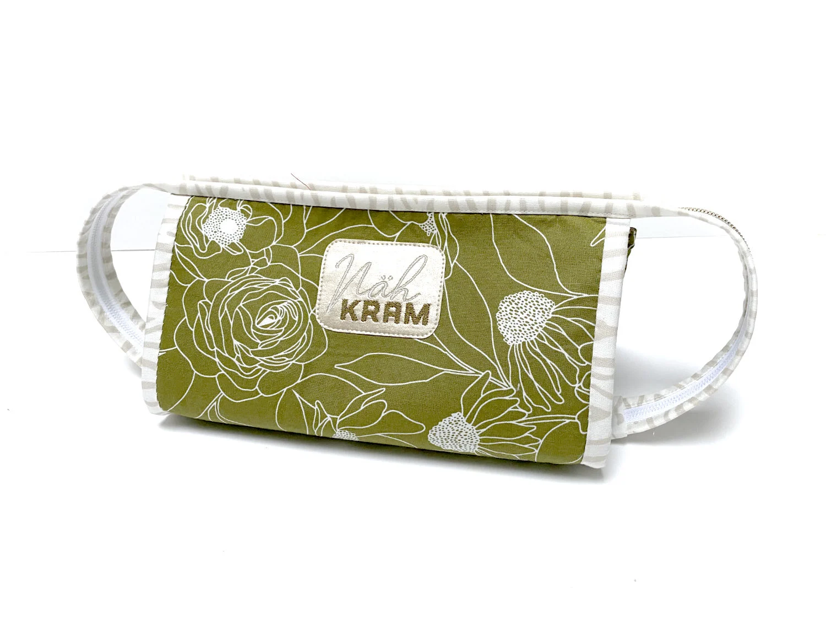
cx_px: 413
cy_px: 310
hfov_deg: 67.3
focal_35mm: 26
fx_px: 620
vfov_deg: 53.1
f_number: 1.8
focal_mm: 4.2
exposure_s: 1/60
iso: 200
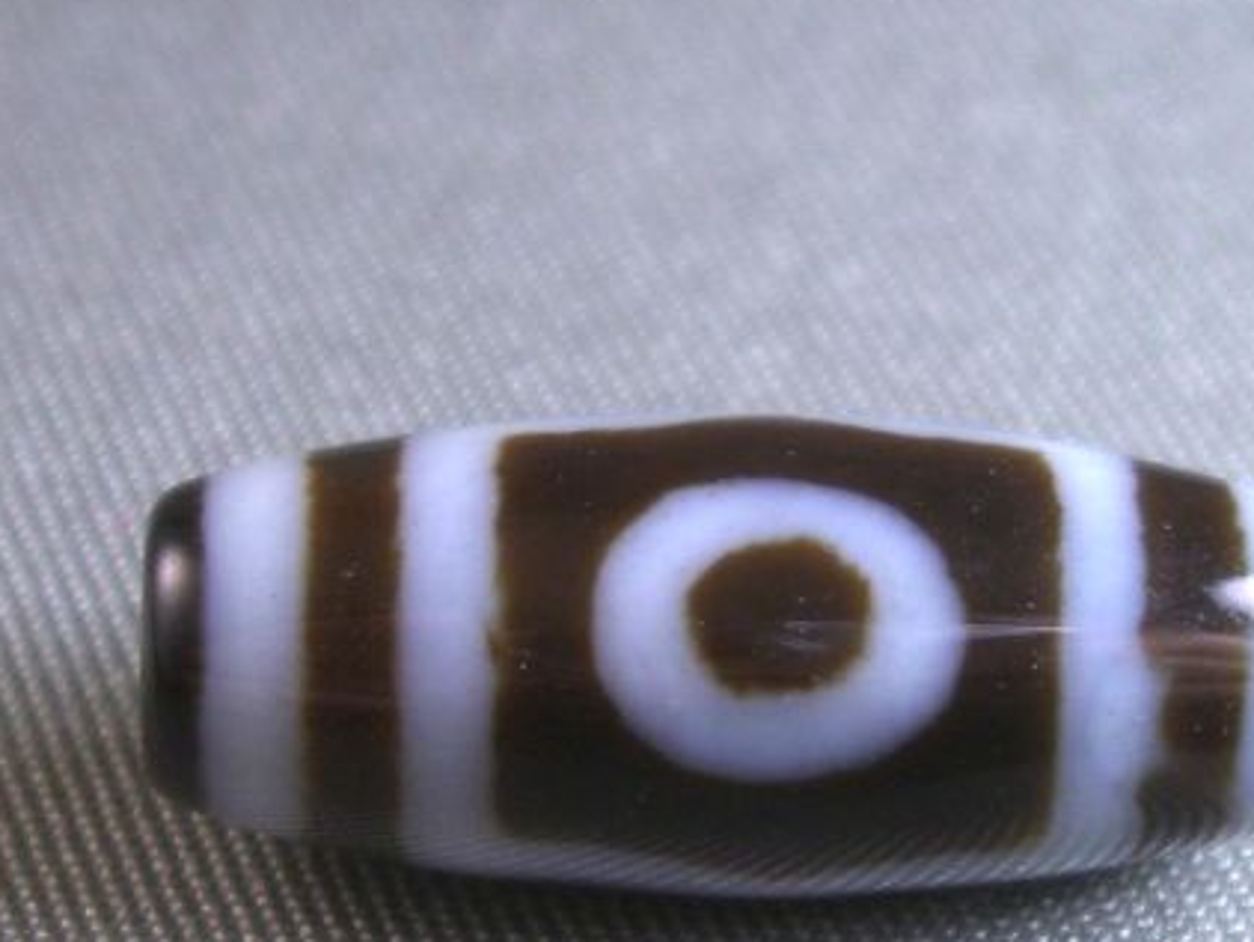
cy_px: 600
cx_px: 692
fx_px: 1957
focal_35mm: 54
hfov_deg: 35.5
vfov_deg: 27.0
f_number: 2.8
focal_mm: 7.9
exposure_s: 1/80
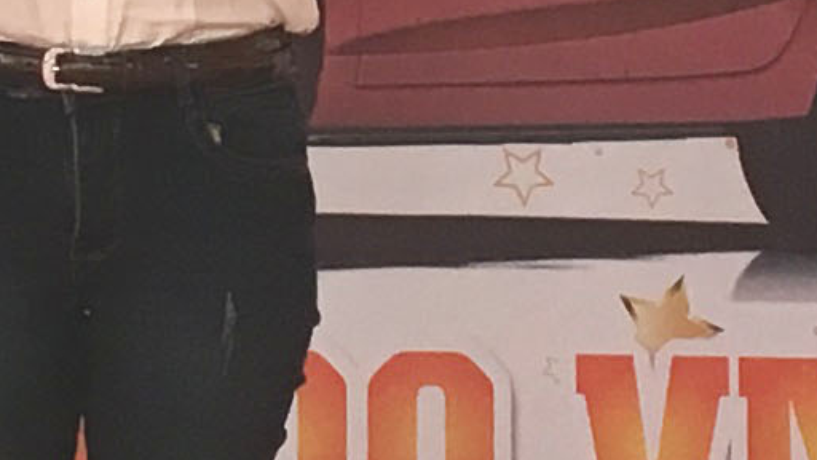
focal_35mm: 249
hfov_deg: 8.6
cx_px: 152
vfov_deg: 4.8
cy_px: -430
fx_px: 5394
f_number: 2.2
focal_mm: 4.15
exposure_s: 1/33
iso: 40
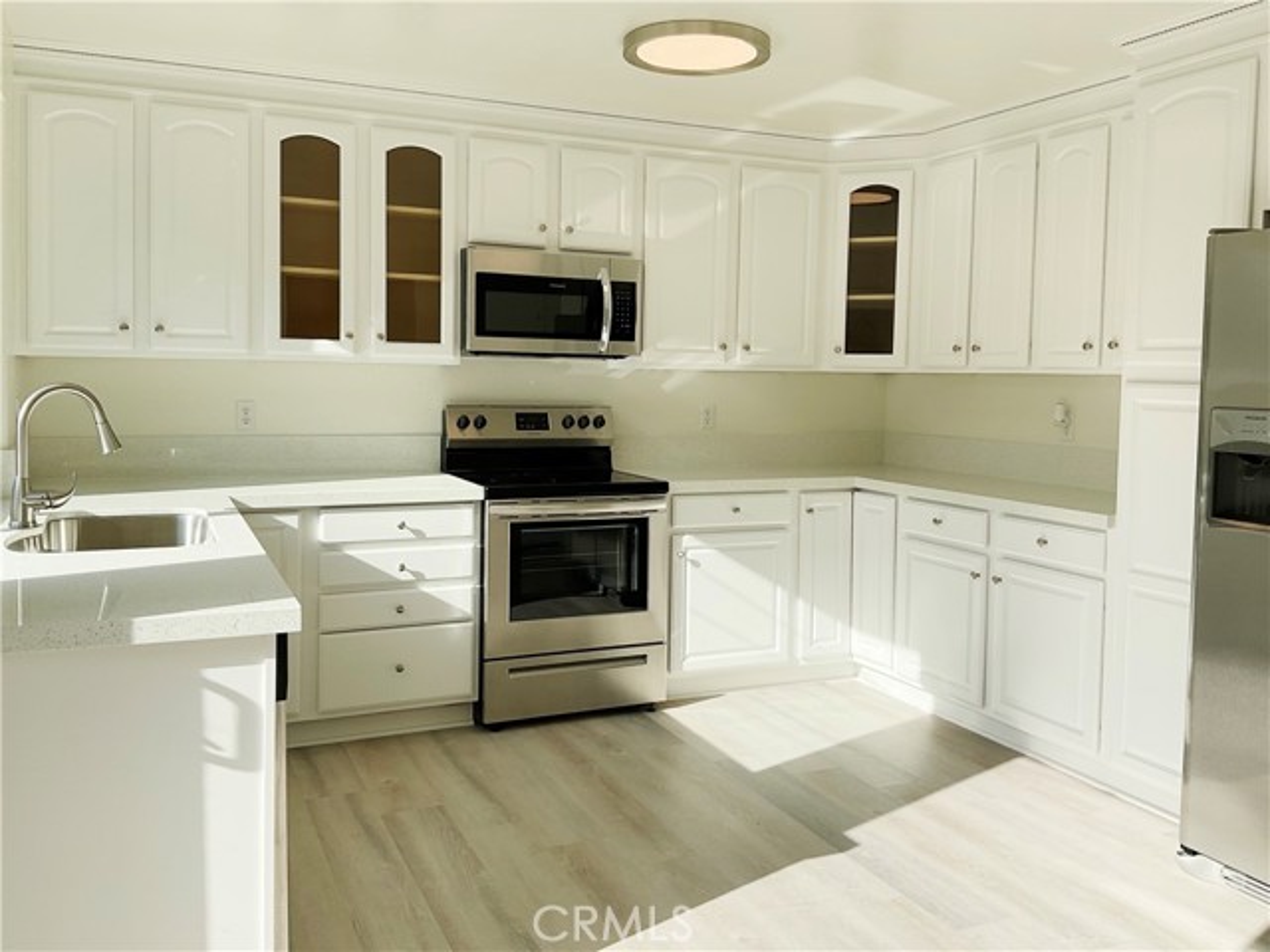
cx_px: 635
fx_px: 1064
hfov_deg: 61.7
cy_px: 476
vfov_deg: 48.2
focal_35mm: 29
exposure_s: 1/666
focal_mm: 3
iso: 16
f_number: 1.8
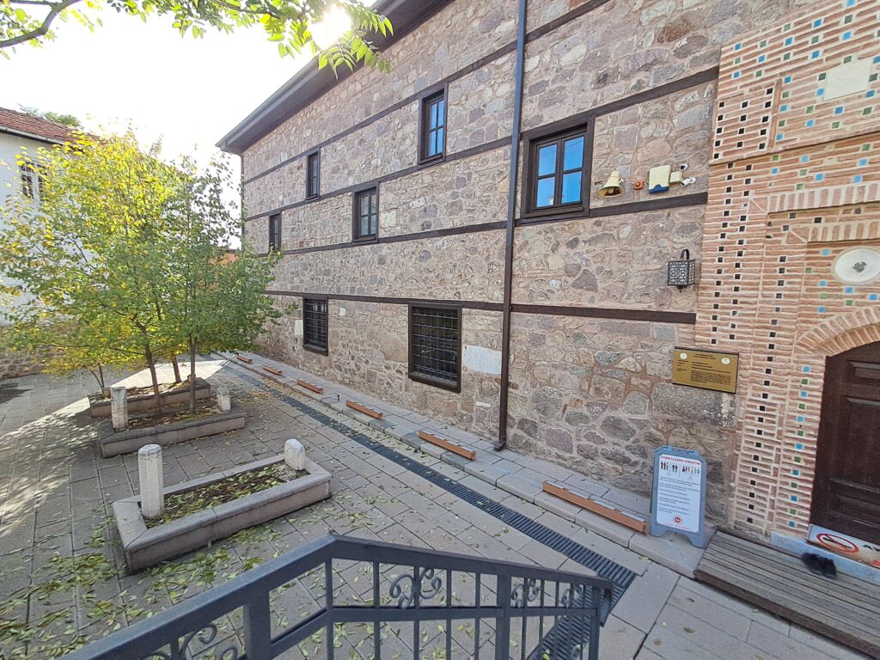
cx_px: 440
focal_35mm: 16
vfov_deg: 78.1
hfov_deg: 94.5
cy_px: 330
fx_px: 407
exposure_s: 1/486
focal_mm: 1.64
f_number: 2.2
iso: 40
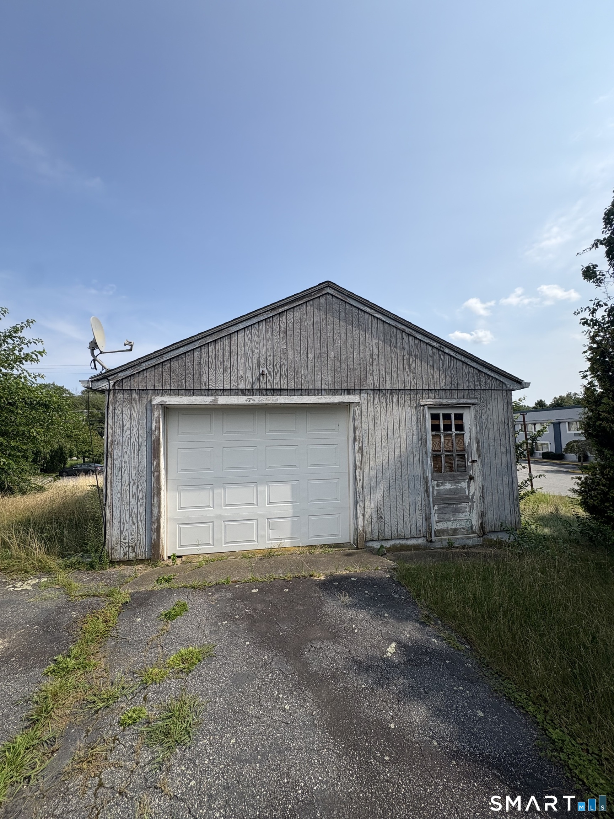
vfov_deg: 102.1
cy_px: 410
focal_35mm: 14
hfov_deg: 85.7
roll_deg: +1.1
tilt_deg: +3.5
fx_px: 331
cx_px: 307
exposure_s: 1/2208
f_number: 2.2
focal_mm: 2.22
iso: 50
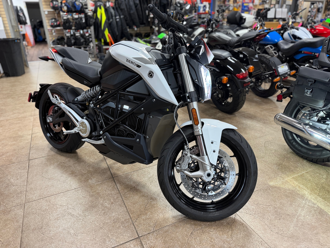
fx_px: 229
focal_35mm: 24
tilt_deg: -24.4
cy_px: 124
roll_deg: +0.9
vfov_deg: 56.8
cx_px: 165
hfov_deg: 71.6
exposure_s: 1/60
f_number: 1.78
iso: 320
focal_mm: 6.76
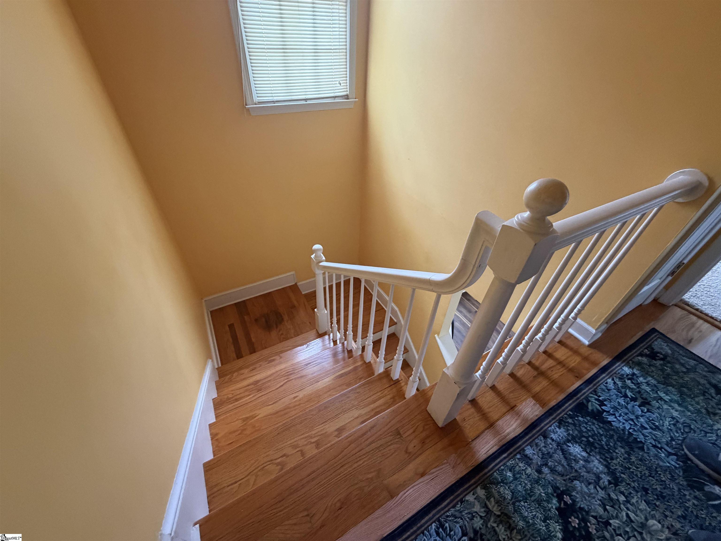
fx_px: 292
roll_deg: -2.5
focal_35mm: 14
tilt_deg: -39.4
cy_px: 270
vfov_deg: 85.7
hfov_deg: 102.1
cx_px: 360
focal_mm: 2.22
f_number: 2.2
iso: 500
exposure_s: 1/60
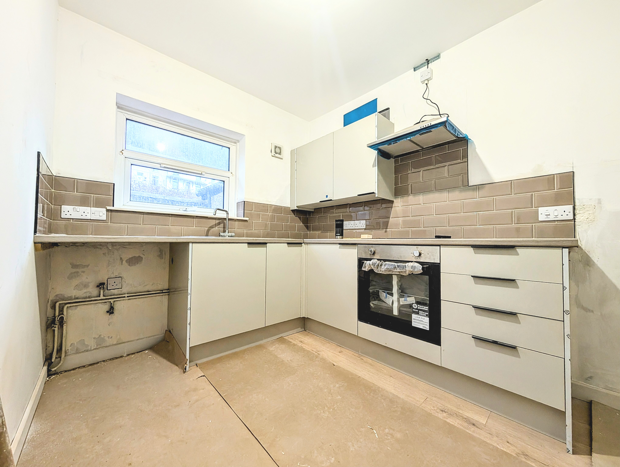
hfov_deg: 110.5
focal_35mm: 12
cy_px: 234
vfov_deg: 94.6
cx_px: 310
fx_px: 215
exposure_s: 1/33.3
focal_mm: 2.02
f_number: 1.7
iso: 97
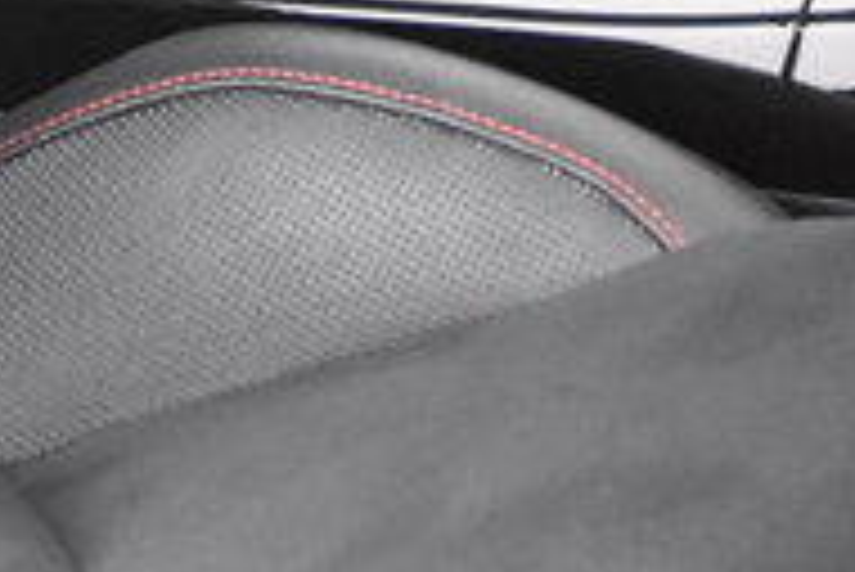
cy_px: -493
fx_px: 5276
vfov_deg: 6.1
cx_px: -540
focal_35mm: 222
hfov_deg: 9.0
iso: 5600
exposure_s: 1/30
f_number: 3
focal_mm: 22
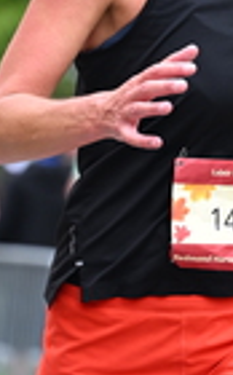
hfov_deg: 2.8
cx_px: 355
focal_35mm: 462
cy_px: 16
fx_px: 4713
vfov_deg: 4.5
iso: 640
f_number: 2.8
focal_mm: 115
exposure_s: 1/1600
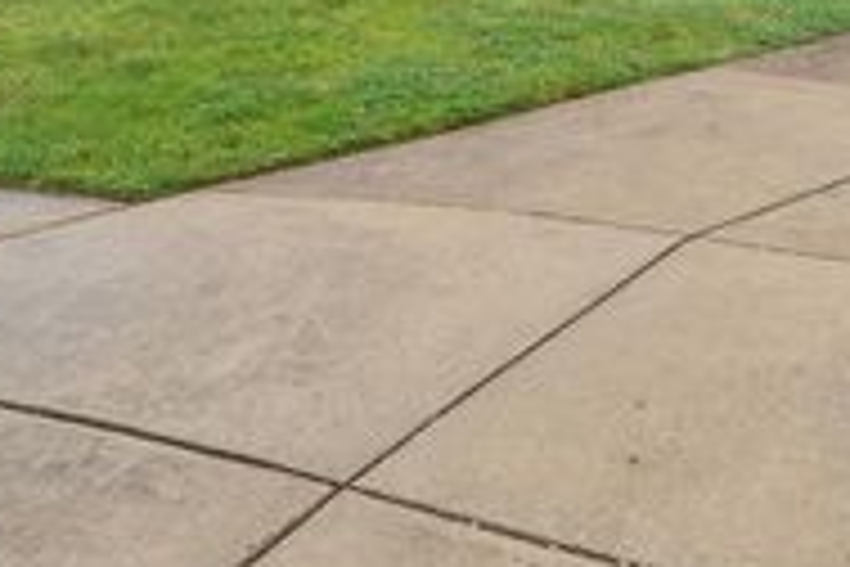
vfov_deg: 31.2
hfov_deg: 51.1
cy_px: -83
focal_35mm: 37
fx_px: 874
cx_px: 553
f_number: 8
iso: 100
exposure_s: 1/80
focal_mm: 14
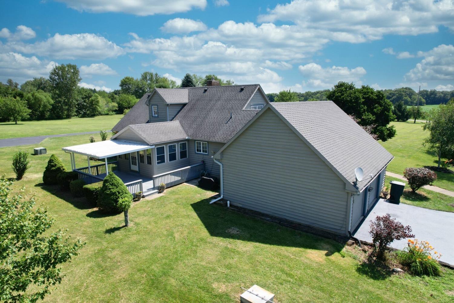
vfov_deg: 57.2
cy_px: 152
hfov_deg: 78.6
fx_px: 277
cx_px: 227
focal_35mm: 22
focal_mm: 8.38
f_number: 2.8
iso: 100
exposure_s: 1/2000
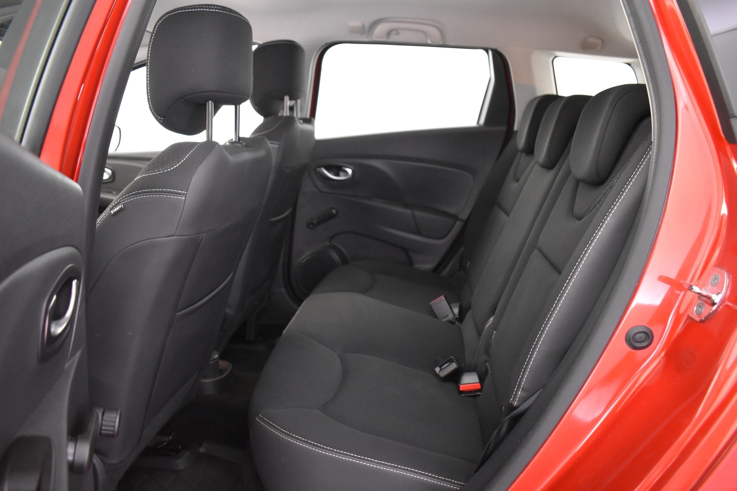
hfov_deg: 67.4
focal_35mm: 27
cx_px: 368
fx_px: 553
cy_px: 246
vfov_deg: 47.9
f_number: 3.5
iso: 3200
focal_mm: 18
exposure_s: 1/10
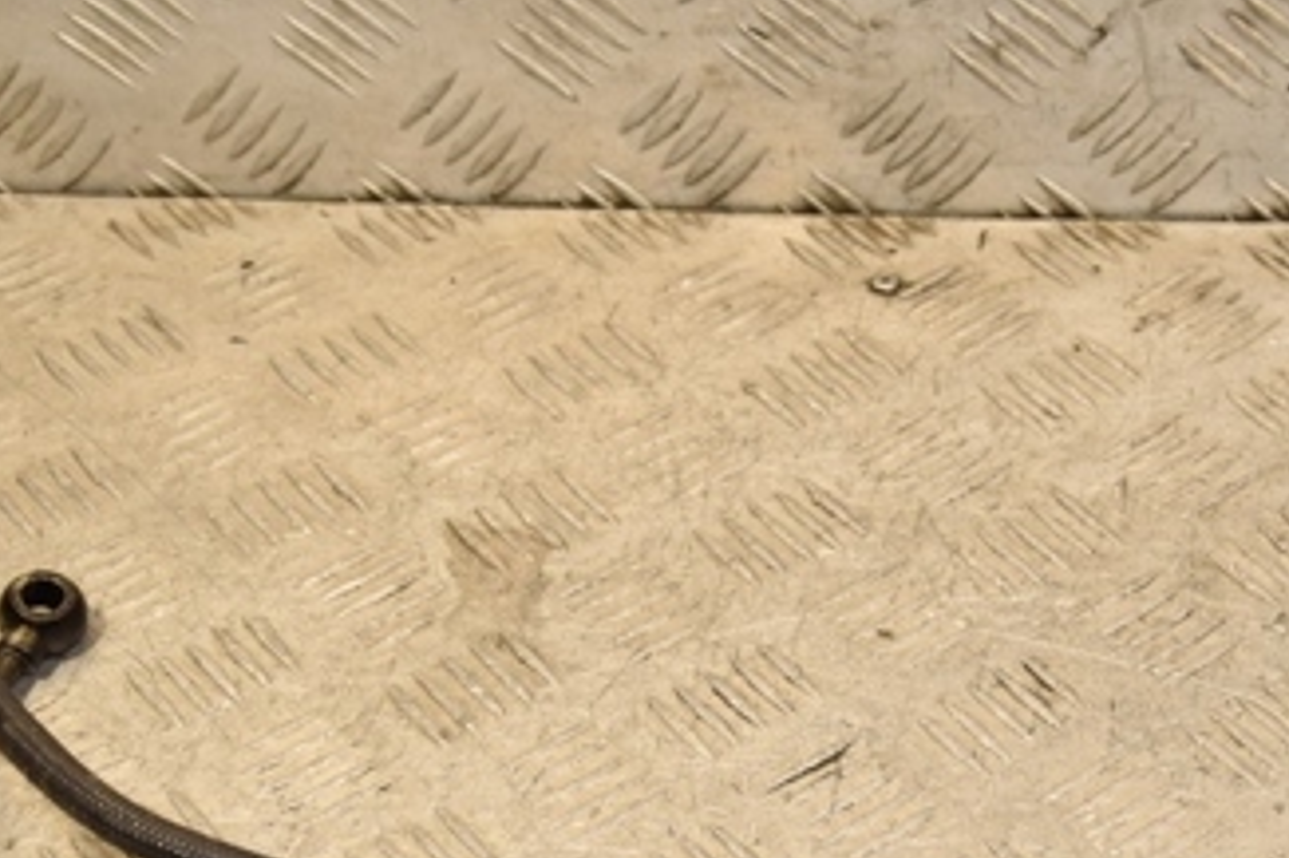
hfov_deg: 19.7
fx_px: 3685
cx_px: 996
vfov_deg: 13.3
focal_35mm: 103
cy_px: 550
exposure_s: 1/200
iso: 800
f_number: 6.3
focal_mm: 35
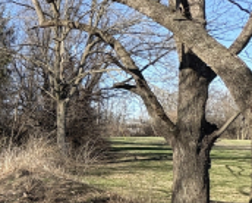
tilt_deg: -1.4
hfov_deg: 21.8
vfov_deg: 28.5
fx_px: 396
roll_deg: -0.5
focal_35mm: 53
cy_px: 134
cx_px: -204
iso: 40
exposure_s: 1/749
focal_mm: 2.22
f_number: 2.2
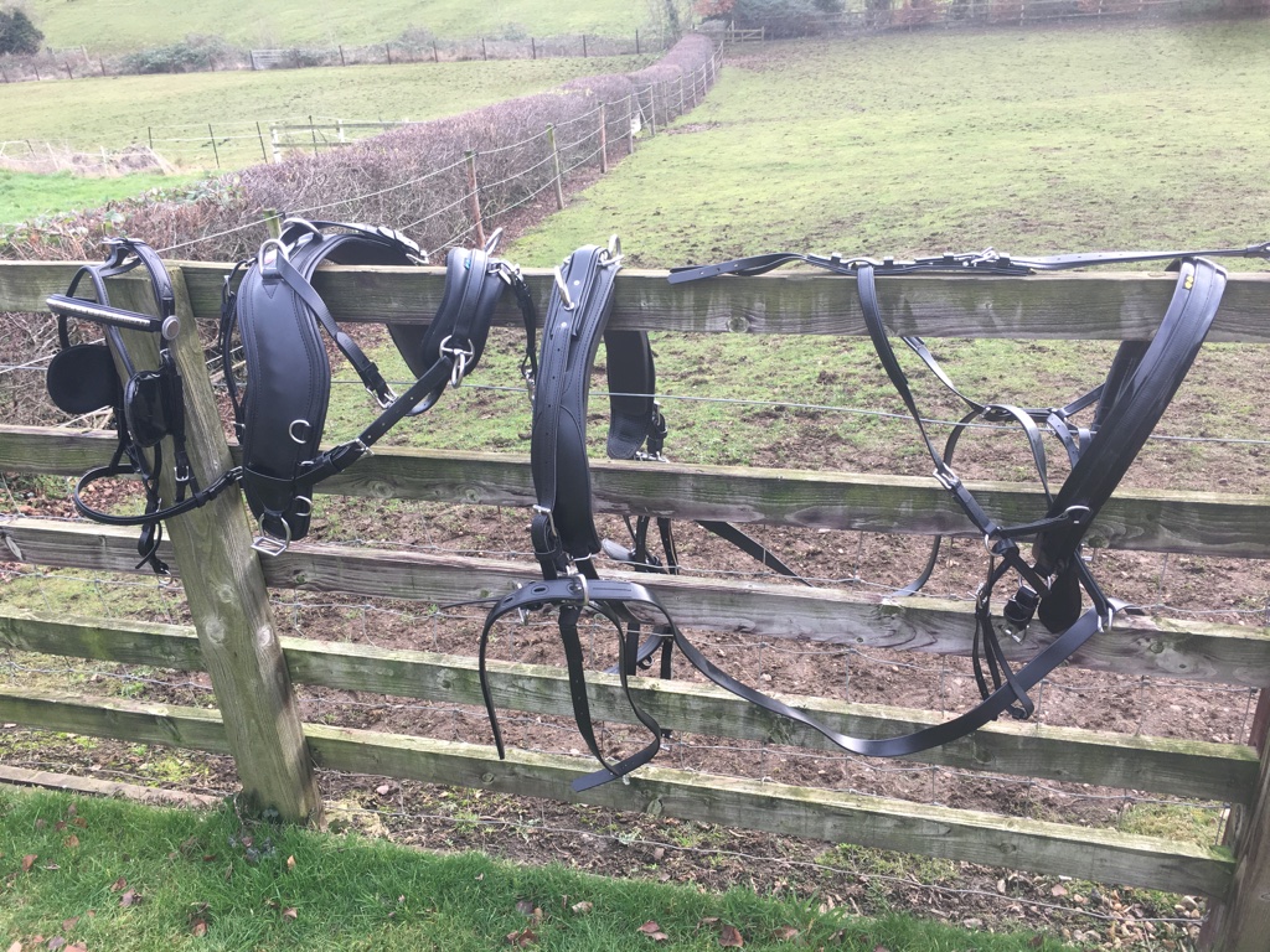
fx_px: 1064
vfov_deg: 48.2
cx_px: 635
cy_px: 476
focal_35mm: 29
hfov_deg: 61.7
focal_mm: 4.15
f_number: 2.2
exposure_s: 1/100
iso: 25
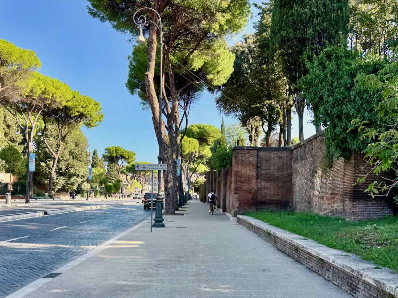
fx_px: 287
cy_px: 150
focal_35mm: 25
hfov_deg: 69.4
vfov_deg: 54.9
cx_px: 198
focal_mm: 6.76
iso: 100
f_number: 1.78
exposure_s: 1/1192
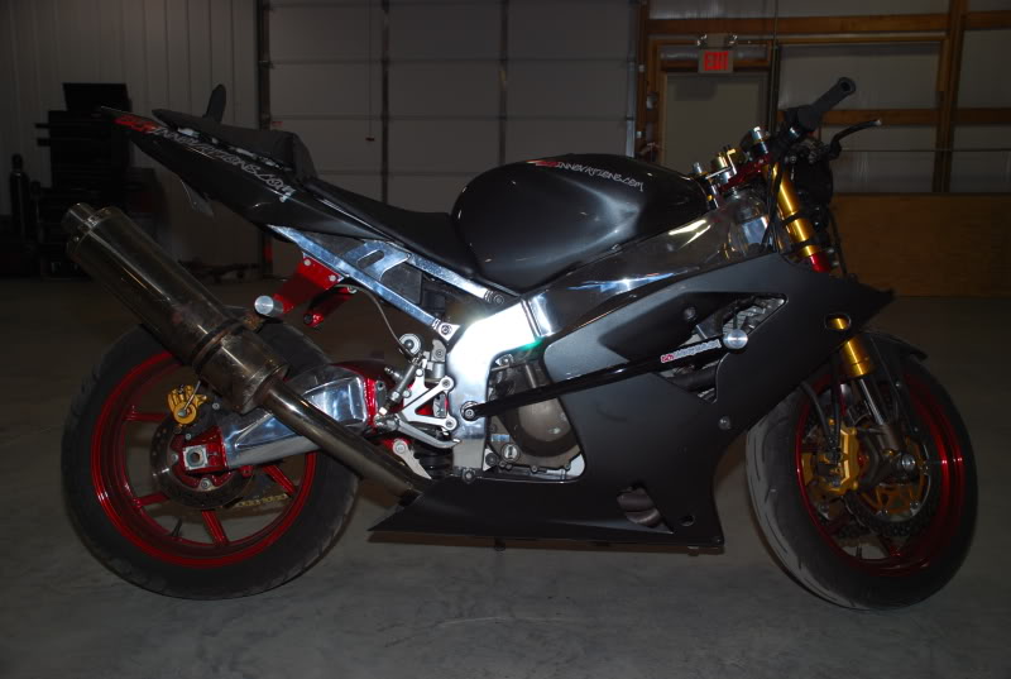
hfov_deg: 53.0
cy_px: 340
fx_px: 1013
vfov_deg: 37.0
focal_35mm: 36
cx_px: 506
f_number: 4
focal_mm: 24
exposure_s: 1/60
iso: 100
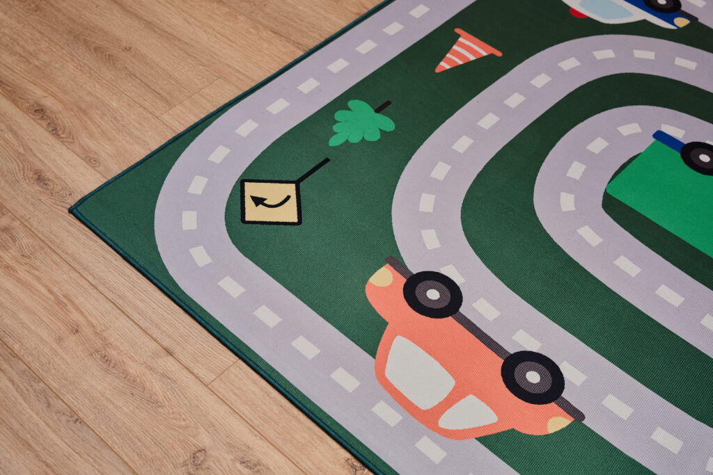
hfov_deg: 40.8
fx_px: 959
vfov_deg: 27.9
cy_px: 238
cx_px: 356
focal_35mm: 48
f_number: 5.6
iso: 640
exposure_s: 1/200
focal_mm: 48.4
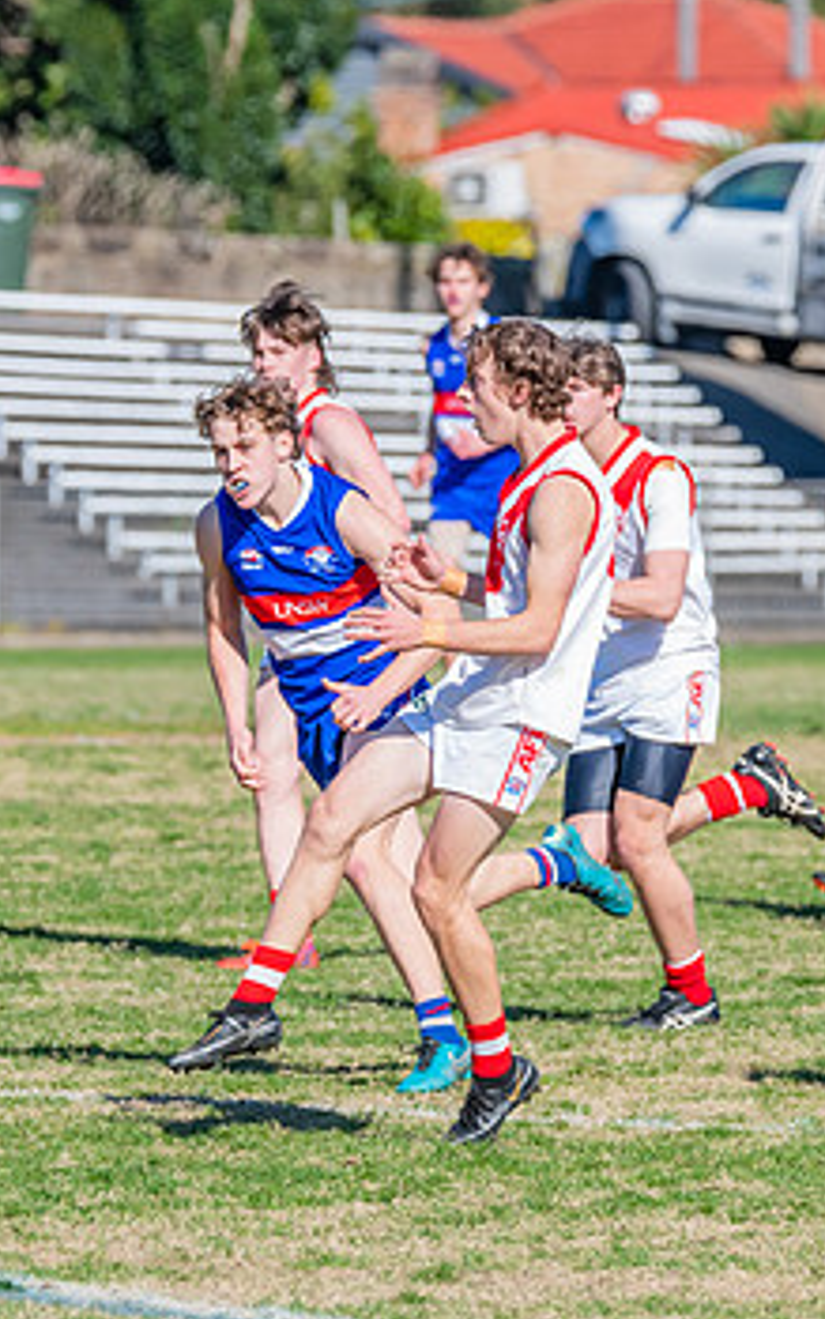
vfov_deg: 3.1
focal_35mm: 676
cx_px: 267
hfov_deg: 1.9
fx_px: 24299
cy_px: 703
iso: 800
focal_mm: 400
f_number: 10
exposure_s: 1/1600
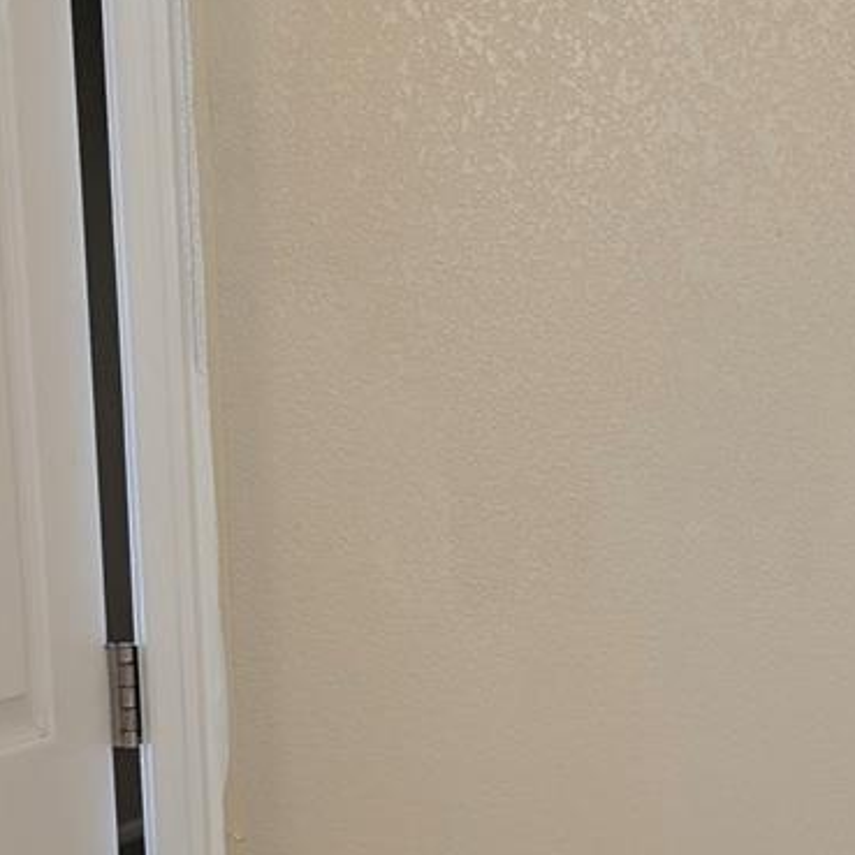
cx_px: 967
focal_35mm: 69
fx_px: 1928
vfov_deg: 23.3
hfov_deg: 23.3
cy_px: 966
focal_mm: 6.9
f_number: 1.68
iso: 140
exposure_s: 1/120
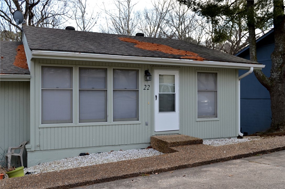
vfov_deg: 36.7
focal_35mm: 36
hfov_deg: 53.2
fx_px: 284
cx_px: 142
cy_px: 94
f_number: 8
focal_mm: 24
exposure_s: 1/250
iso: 200
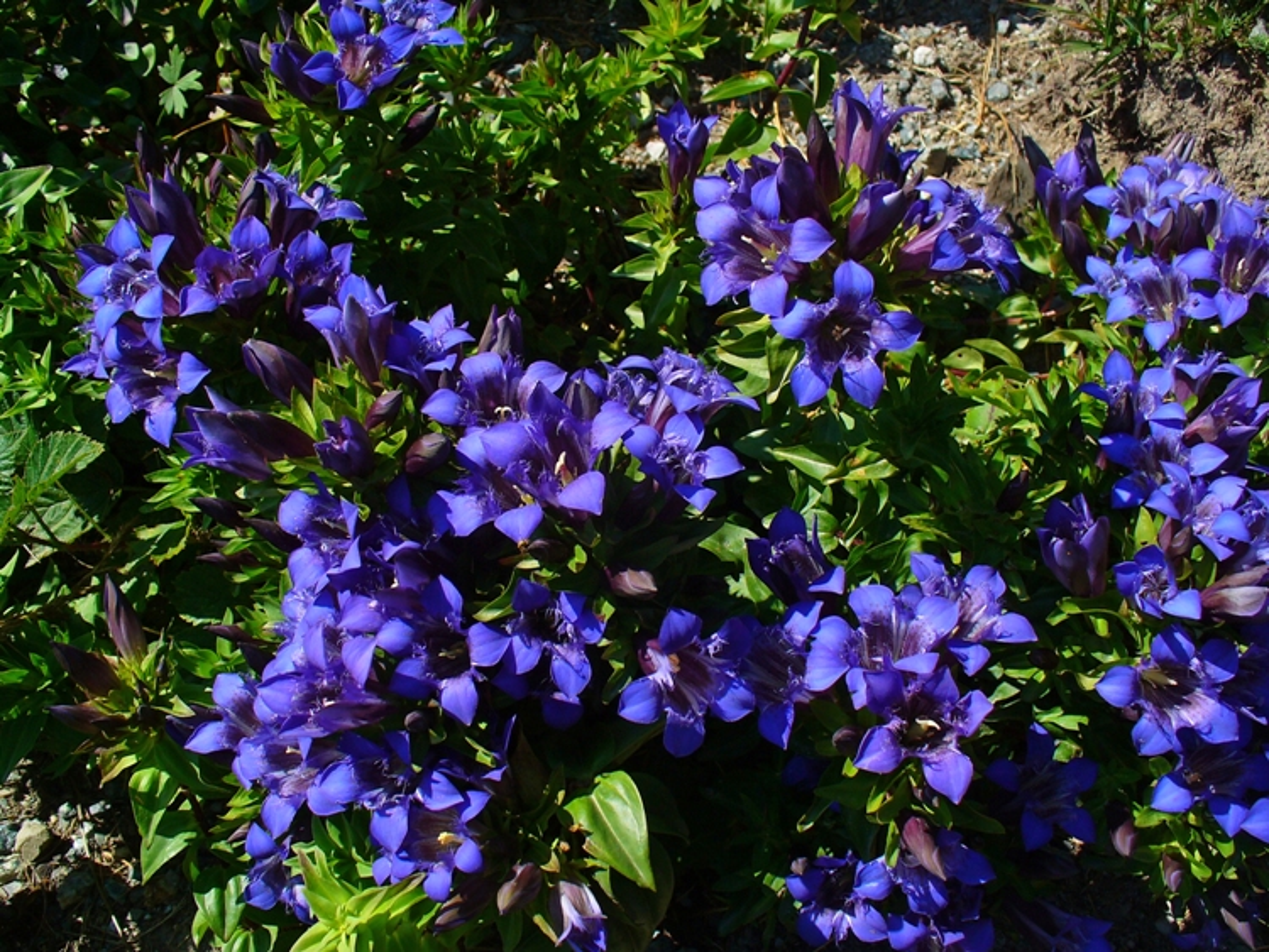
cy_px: 476
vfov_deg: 38.7
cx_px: 634
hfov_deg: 50.1
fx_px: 1357
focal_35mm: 37
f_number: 5.6
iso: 64
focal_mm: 6.1
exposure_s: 1/250
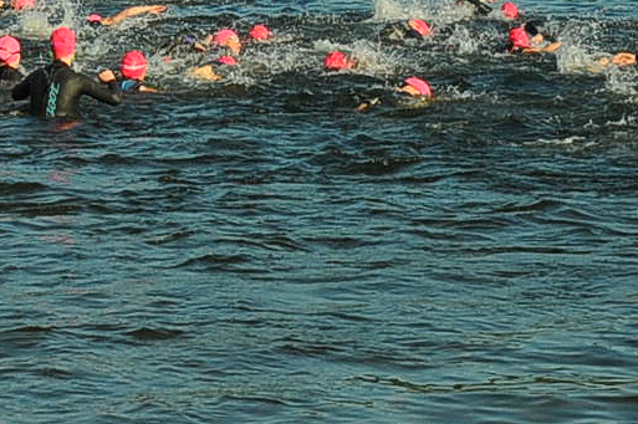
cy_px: -244
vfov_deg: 6.3
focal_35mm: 213
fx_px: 3771
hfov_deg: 9.6
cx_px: 96
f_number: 16
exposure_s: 1/320
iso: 400
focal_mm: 34
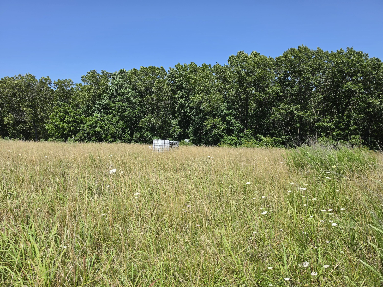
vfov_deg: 58.9
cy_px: 144
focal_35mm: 23
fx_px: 254
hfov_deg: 73.9
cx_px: 192
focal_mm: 6.5
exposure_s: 1/5775
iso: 64
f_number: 1.4
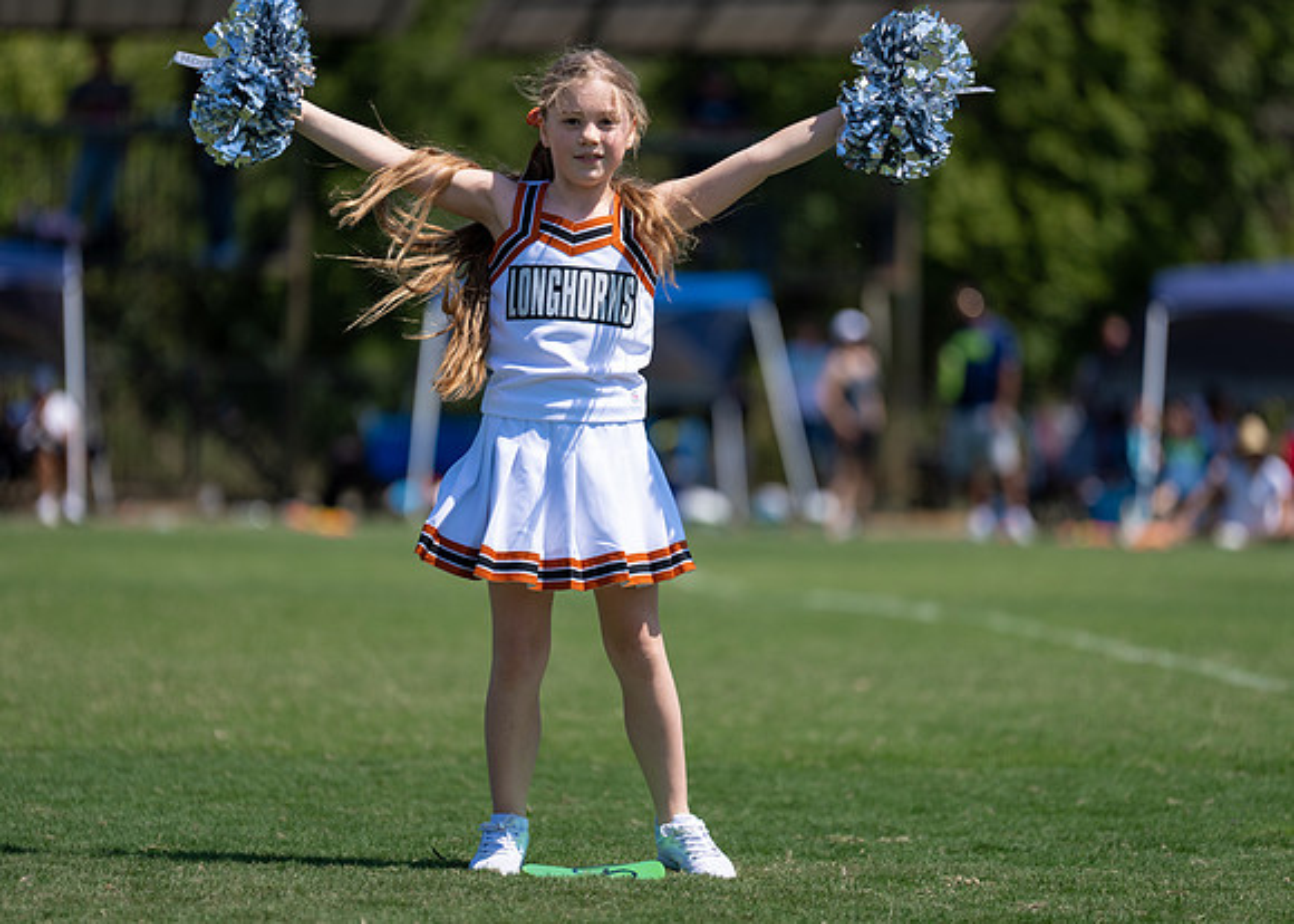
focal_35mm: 200
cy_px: 462
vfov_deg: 7.2
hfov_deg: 10.0
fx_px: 7364
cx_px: 647
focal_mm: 191
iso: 100
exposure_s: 1/2000
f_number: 2.8
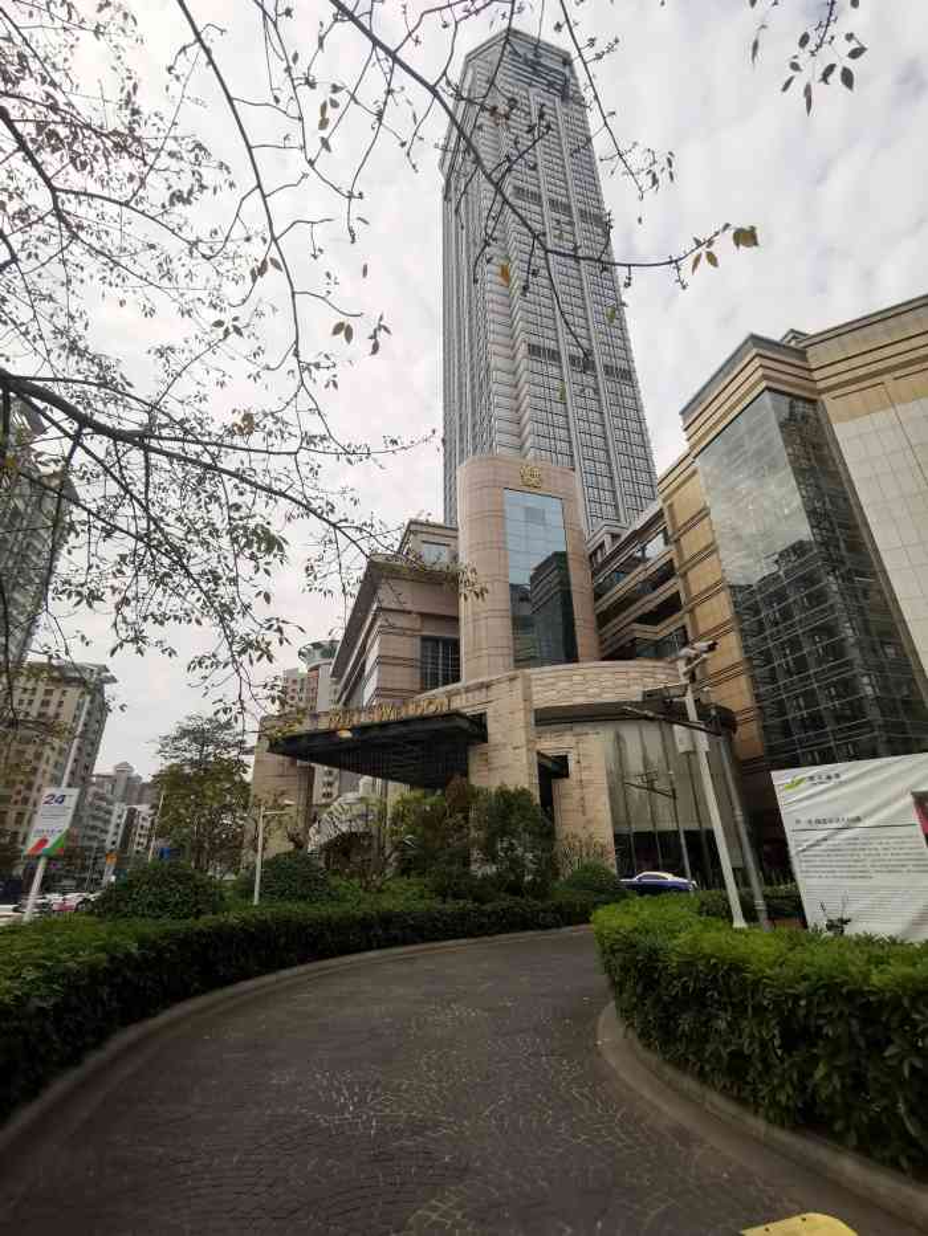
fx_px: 572
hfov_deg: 78.1
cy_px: 618
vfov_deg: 94.5
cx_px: 464
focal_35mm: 16
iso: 50
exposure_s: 1/2000
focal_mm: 2.35
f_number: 2.2
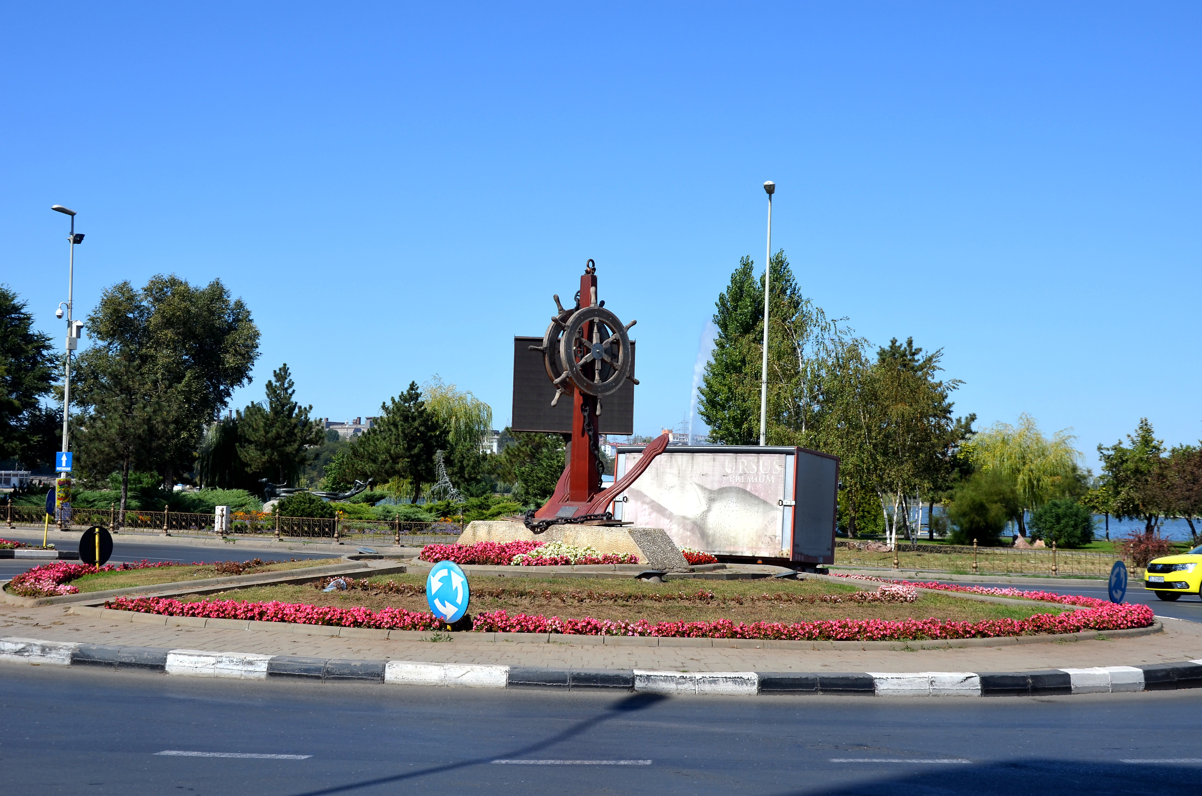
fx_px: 1599
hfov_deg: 41.2
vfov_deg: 28.0
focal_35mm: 48
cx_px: 601
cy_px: 398
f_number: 9
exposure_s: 1/320
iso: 100
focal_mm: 32
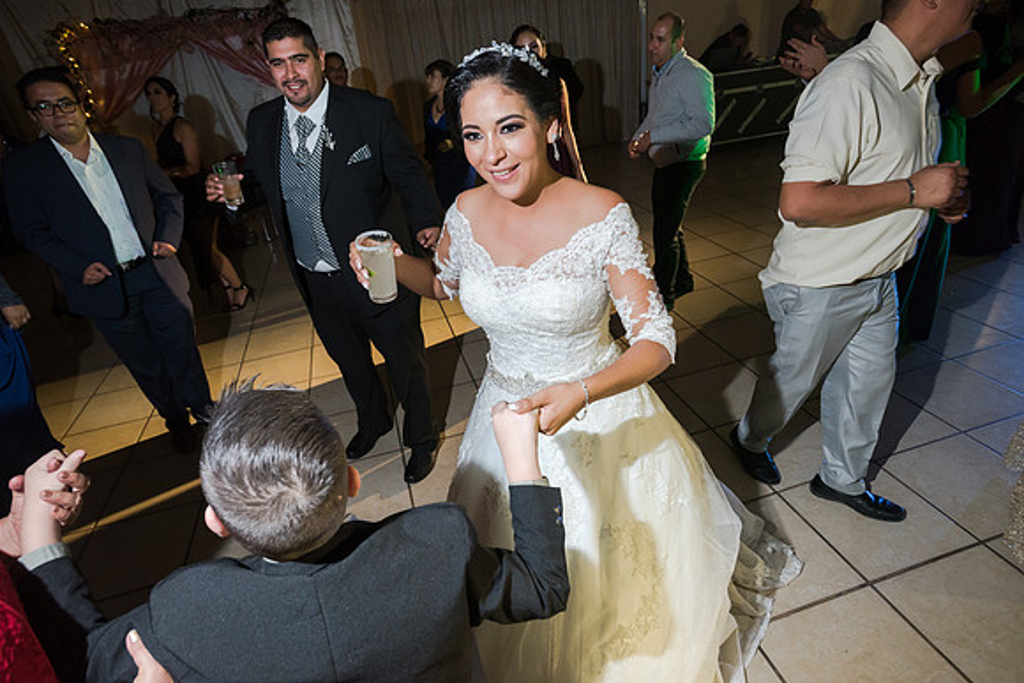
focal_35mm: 20
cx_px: 512
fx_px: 569
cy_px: 342
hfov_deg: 84.0
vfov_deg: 62.0
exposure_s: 1/125
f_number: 3.5
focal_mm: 20
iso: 1600
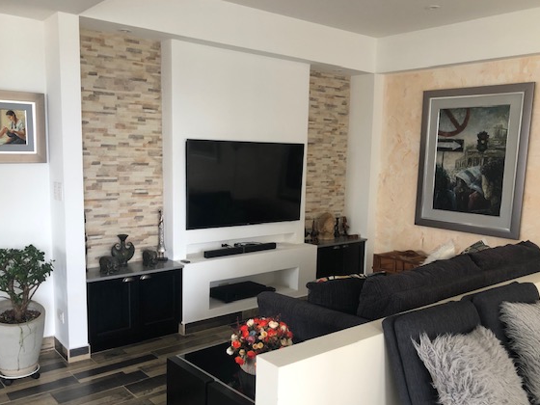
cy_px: 224
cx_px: 251
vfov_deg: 44.1
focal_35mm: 32
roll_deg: -1.2
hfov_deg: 56.8
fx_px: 499
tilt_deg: -10.0
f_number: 1.8
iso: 20
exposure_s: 1/30
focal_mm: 3.99
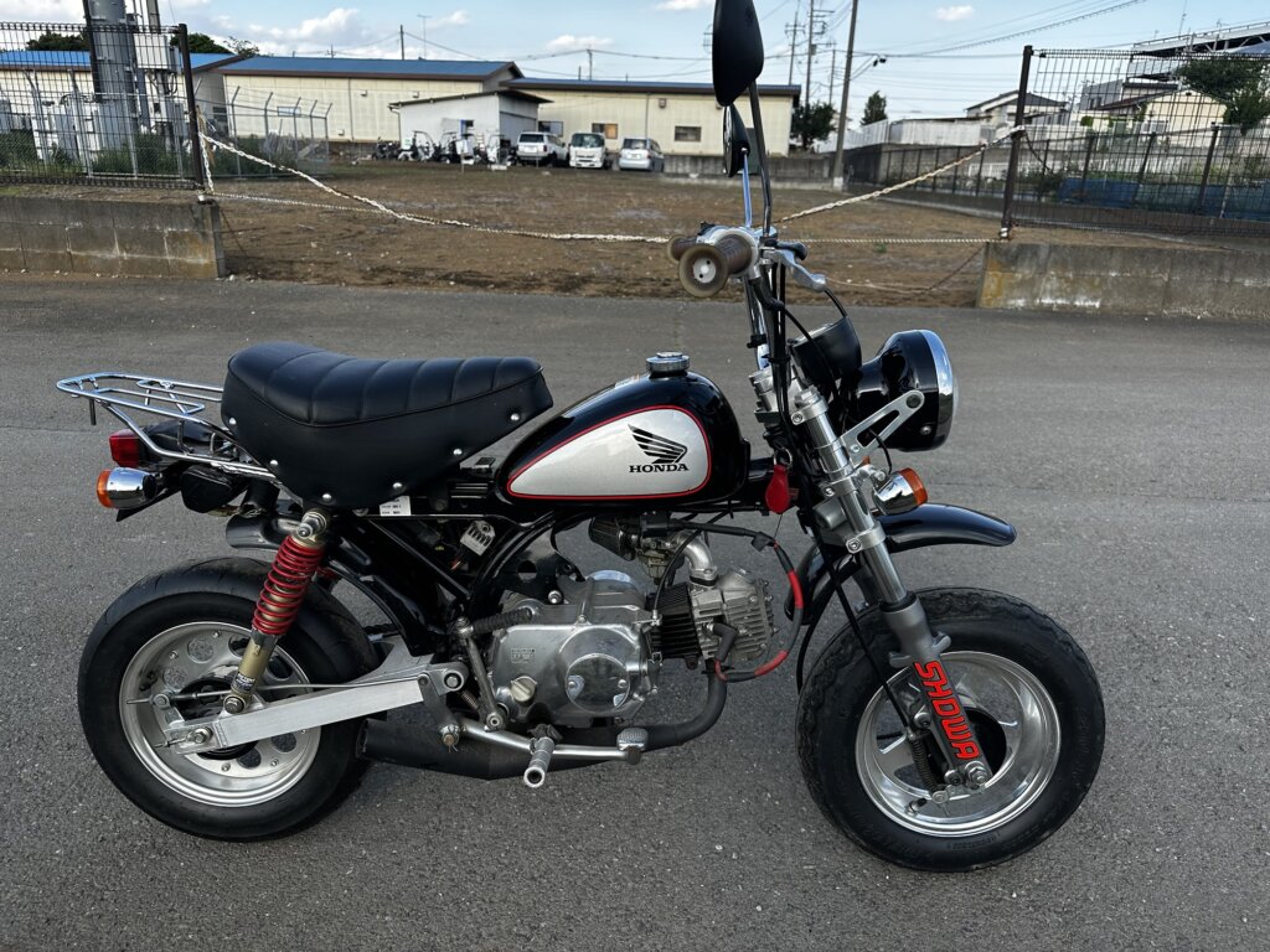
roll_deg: -1.8
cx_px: 635
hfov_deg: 71.6
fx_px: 881
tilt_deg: -19.4
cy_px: 476
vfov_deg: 56.8
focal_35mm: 24
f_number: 1.78
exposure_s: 1/1198
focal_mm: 6.86
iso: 80
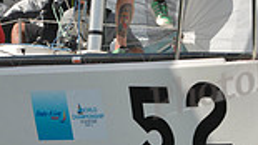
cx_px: 65
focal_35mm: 1336
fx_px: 9135
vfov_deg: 0.9
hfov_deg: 1.6
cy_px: 12
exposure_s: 1/1000
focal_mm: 340
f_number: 8
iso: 200
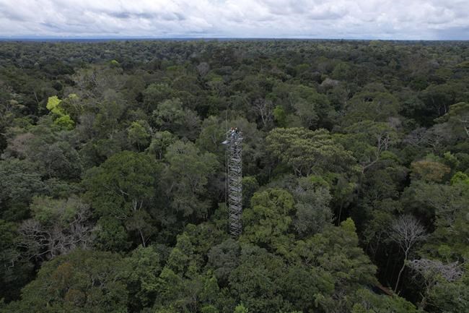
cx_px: 234
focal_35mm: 22
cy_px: 156
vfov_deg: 57.2
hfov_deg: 78.6
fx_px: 287
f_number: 2.8
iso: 100
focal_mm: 8.38
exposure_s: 1/500
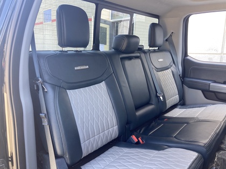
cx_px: 113
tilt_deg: -9.3
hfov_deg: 63.4
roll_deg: -1.9
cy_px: 84
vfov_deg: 49.7
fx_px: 183
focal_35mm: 28
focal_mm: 3.99
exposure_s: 1/54
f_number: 1.8
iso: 50
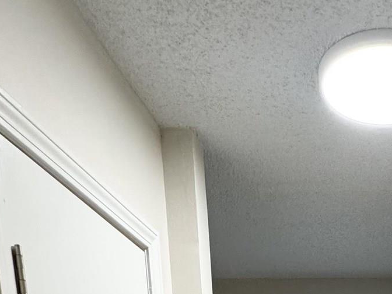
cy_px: 559
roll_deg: +0.7
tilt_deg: -14.8
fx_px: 544
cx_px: 377
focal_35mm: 48
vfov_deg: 19.8
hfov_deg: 36.3
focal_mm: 2.22
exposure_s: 1/120
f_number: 2.2
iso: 250
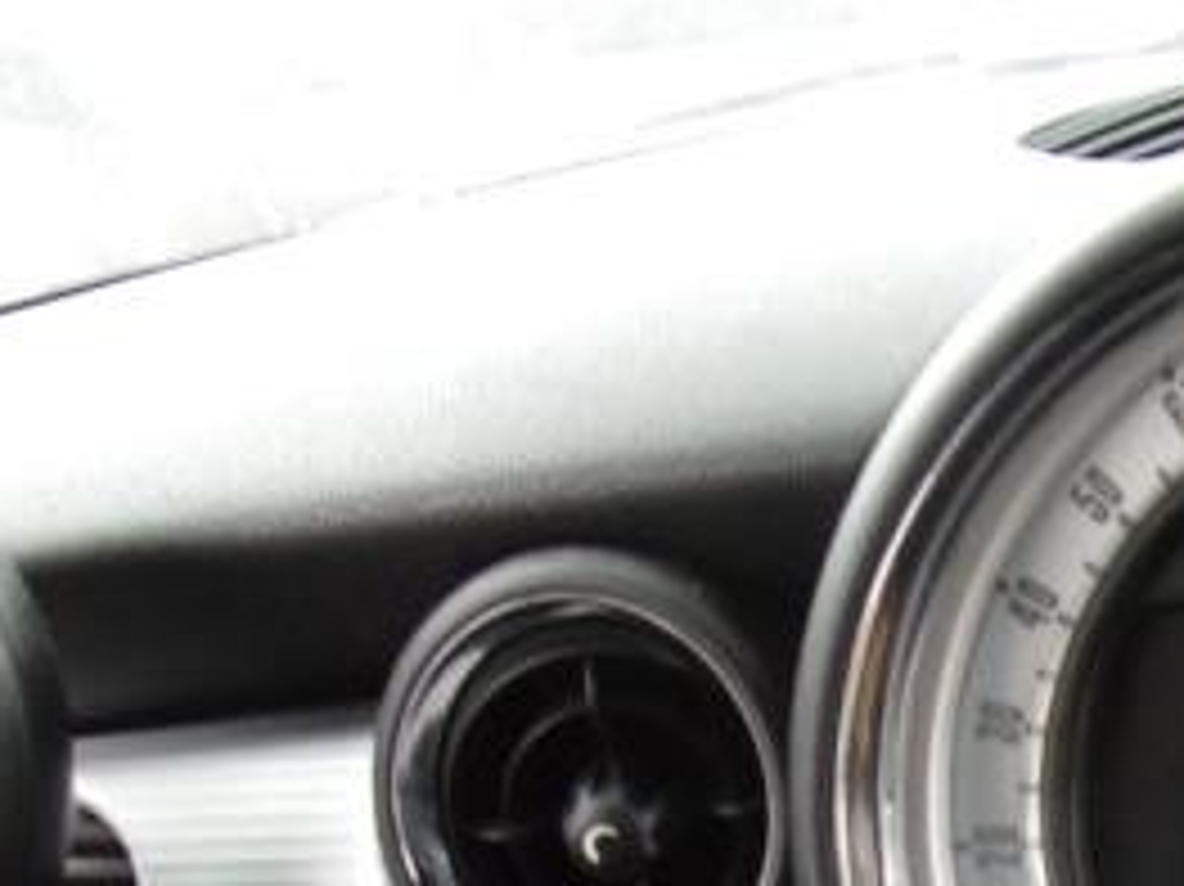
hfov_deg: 25.1
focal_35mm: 73
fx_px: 2496
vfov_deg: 18.6
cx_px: 1247
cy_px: 1192
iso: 200
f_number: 3.3
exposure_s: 1/34
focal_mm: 4.3
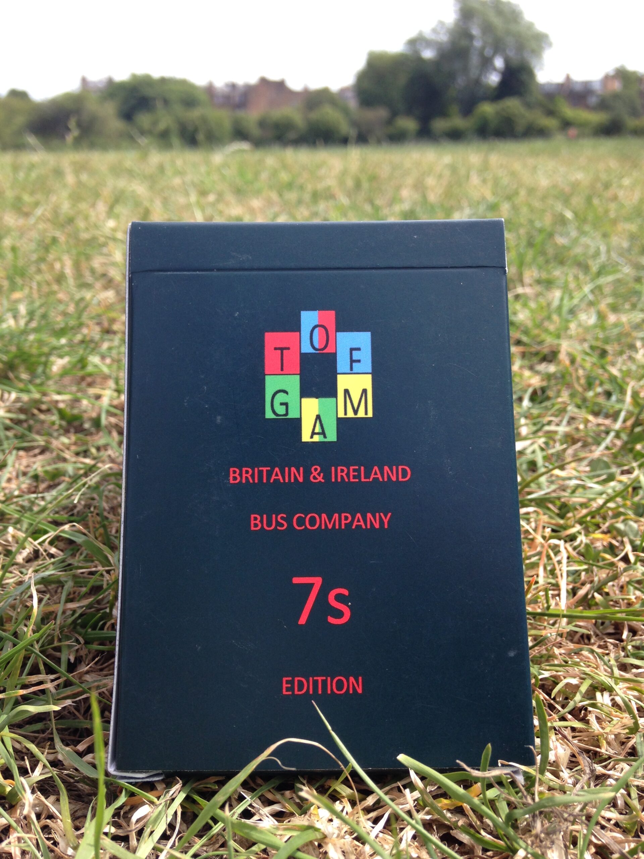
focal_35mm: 33
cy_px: 430
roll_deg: -0.5
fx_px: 819
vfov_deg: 55.4
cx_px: 322
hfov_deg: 42.9
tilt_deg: -18.5
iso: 50
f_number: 2.4
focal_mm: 4.12
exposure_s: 1/602
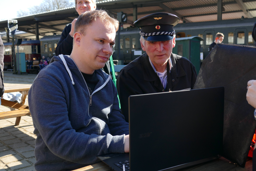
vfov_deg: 33.4
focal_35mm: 40
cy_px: 86
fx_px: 284
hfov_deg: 48.5
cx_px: 128
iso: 125
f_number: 3.1
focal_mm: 14.5
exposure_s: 1/125
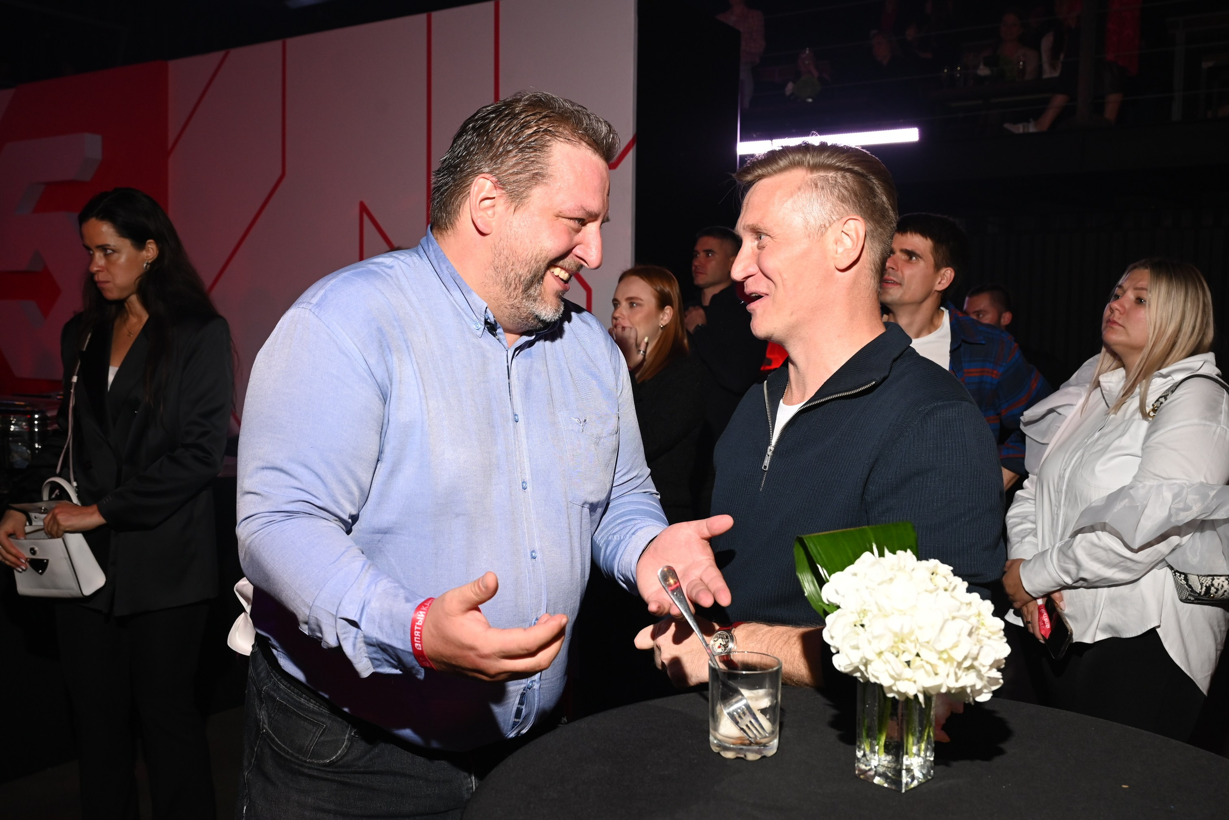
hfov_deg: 56.5
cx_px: 614
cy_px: 410
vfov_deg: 39.4
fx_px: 1144
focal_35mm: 34
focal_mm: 33.5
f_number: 6.3
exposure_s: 1/160
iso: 1000
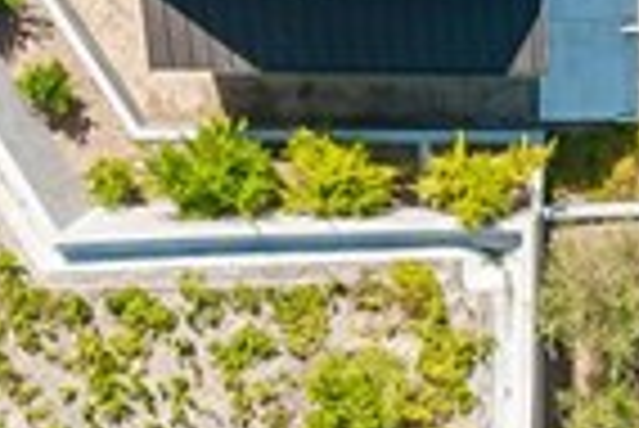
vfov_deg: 6.7
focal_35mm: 202
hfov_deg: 10.0
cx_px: 837
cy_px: -297
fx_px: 3589
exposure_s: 1/50
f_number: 5
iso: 100
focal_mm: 10.26
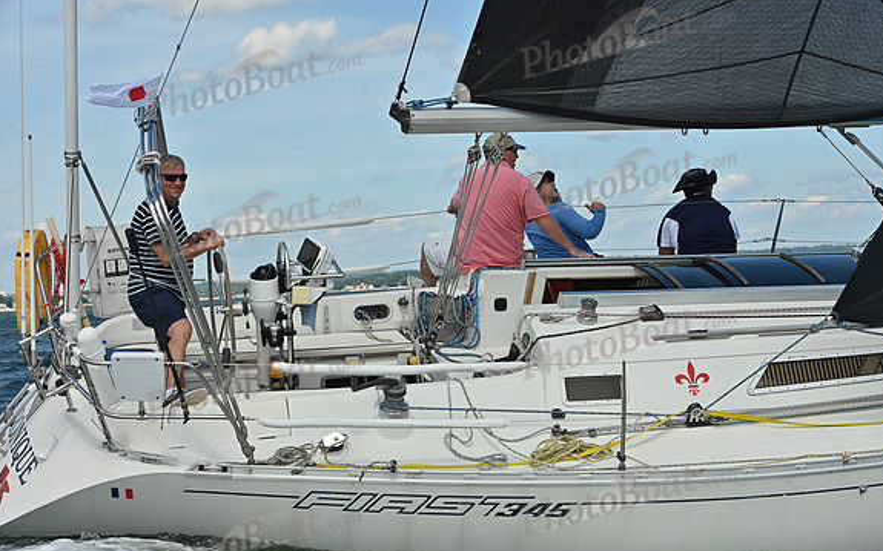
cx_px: 442
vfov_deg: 18.1
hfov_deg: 28.6
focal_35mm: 72
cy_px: 282
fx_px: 1732
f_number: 8
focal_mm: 70
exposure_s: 1/1250
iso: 250
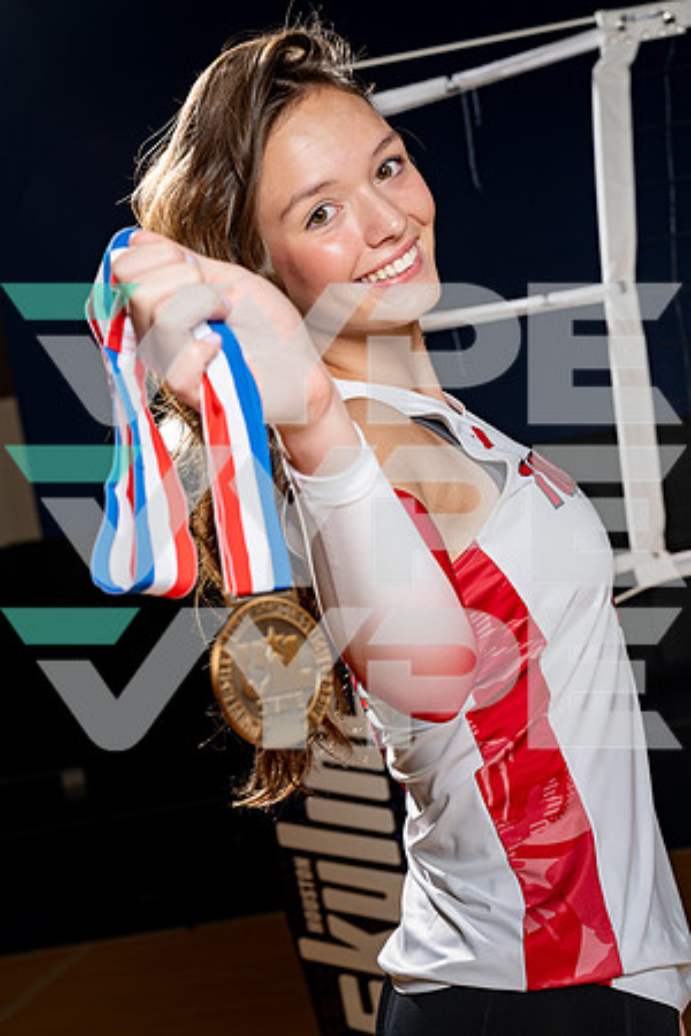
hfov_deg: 19.5
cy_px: 518
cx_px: 346
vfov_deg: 28.8
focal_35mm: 70
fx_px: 2015
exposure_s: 1/250
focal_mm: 70
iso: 100
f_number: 8
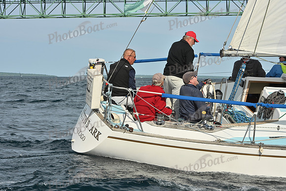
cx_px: 143
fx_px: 890
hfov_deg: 18.3
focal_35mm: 112
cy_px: 96
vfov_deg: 12.2
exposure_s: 1/1000
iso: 320
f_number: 13
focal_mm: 112
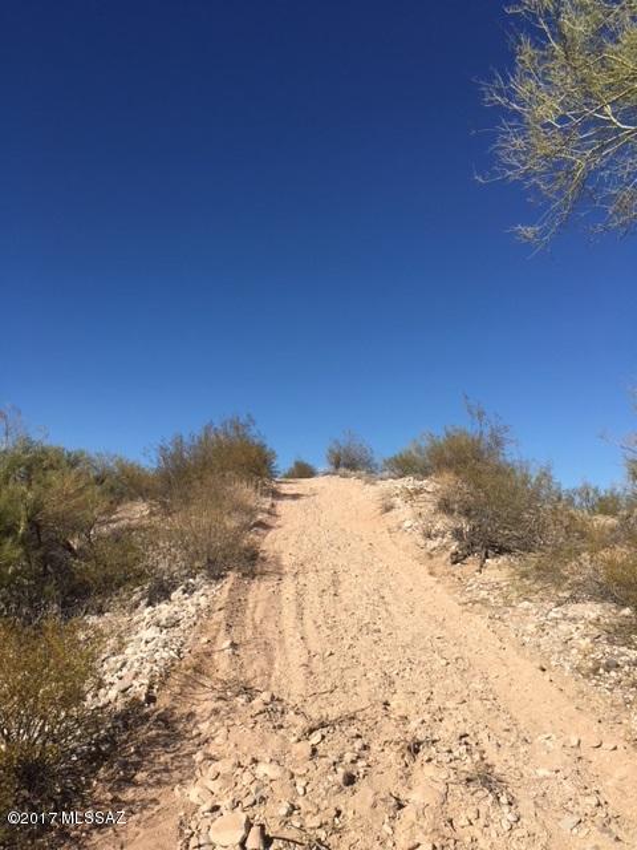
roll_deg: -0.4
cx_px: 318
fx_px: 712
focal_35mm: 29
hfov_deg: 48.2
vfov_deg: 61.7
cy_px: 425
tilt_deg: +12.7
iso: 25
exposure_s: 1/2079
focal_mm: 4.15
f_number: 2.2
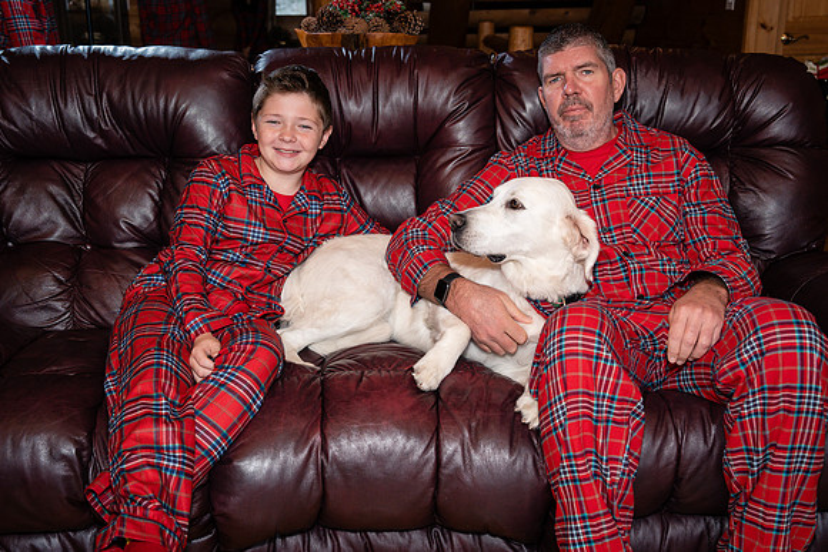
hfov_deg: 45.4
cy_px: 276
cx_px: 414
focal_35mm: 43
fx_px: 989
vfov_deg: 31.2
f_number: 5
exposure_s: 1/160
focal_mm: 43
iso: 500
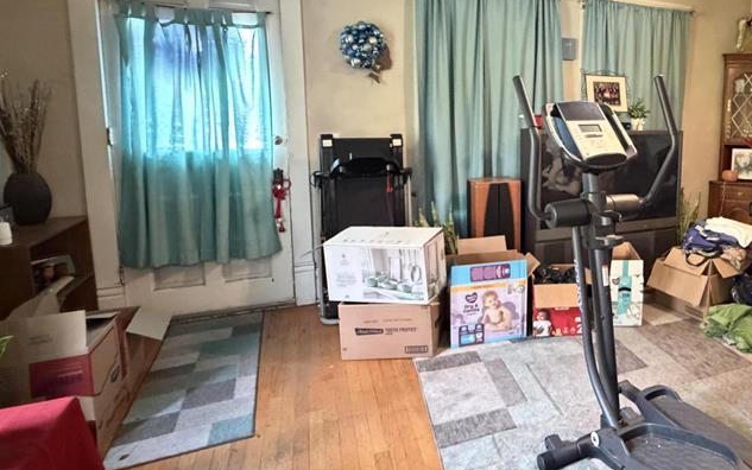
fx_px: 492
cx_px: 570
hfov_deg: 69.5
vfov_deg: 50.5
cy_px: 173
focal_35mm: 24
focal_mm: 2.22
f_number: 2.2
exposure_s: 1/30
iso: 2000
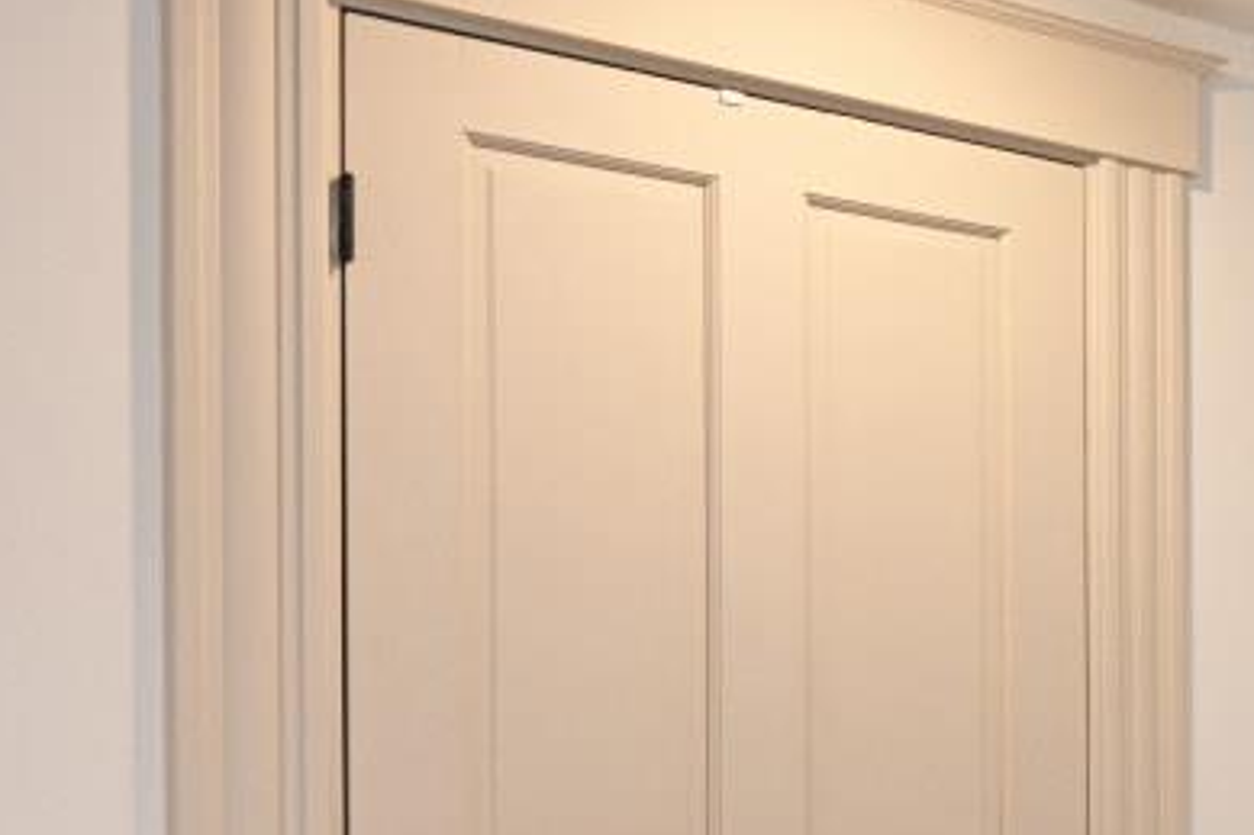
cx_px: 1918
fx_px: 1880
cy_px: 674
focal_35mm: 54
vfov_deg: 24.6
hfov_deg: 26.1
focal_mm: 14
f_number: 4
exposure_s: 1/60
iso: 500
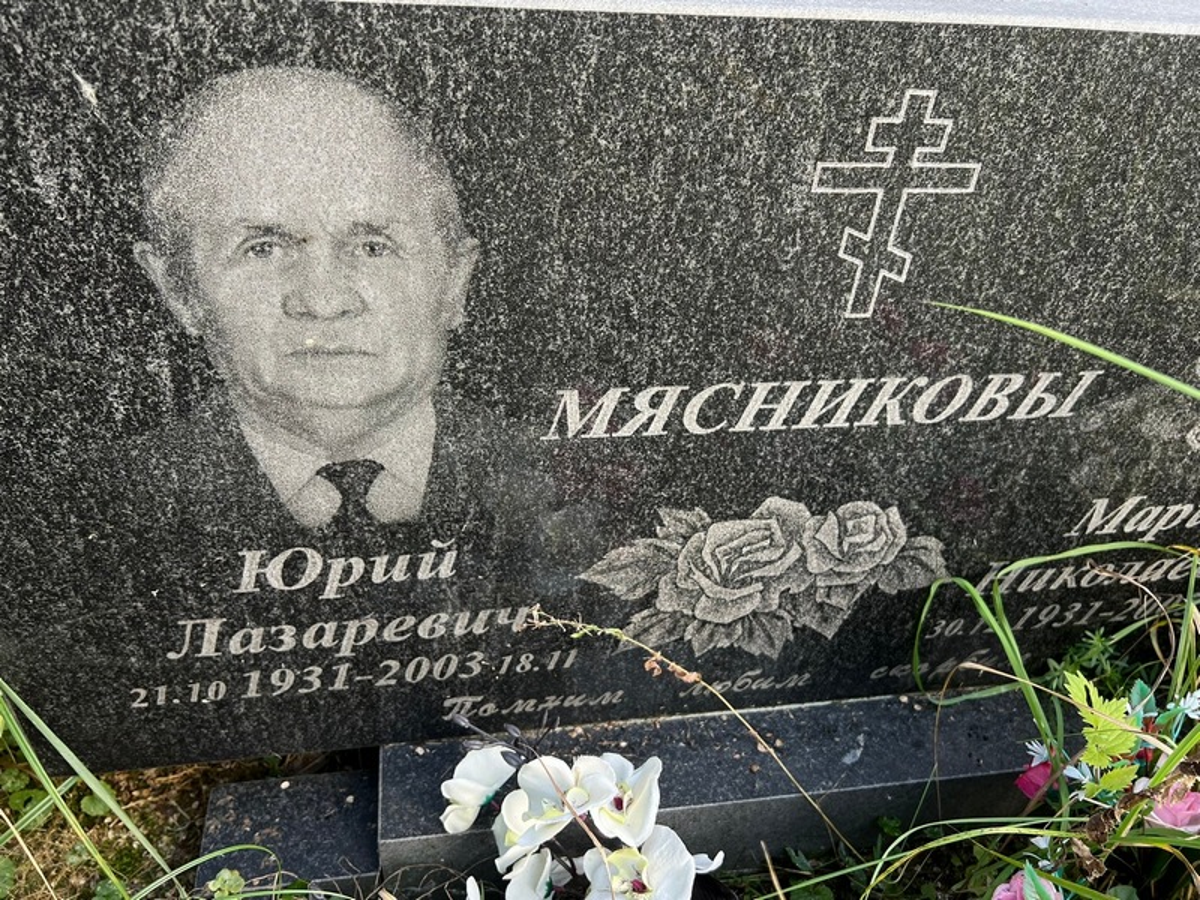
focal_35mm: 26
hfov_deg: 67.3
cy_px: 450
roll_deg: +3.7
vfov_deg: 53.1
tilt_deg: -39.2
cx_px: 600
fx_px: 901
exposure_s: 1/394
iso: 50
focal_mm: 5.7
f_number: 1.5
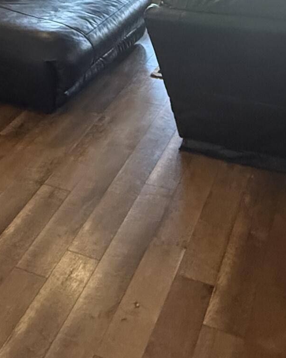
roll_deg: +1.6
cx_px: 124
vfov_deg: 30.8
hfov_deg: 28.1
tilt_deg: -15.3
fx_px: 571
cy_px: -40
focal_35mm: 54
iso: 800
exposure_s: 1/60
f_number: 2.2
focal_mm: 2.22
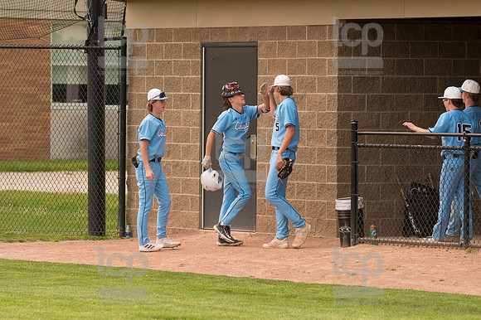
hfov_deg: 6.9
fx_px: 4006
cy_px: 160
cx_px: 240
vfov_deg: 4.6
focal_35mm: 300
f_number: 5.6
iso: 1000
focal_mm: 200
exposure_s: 1/2000
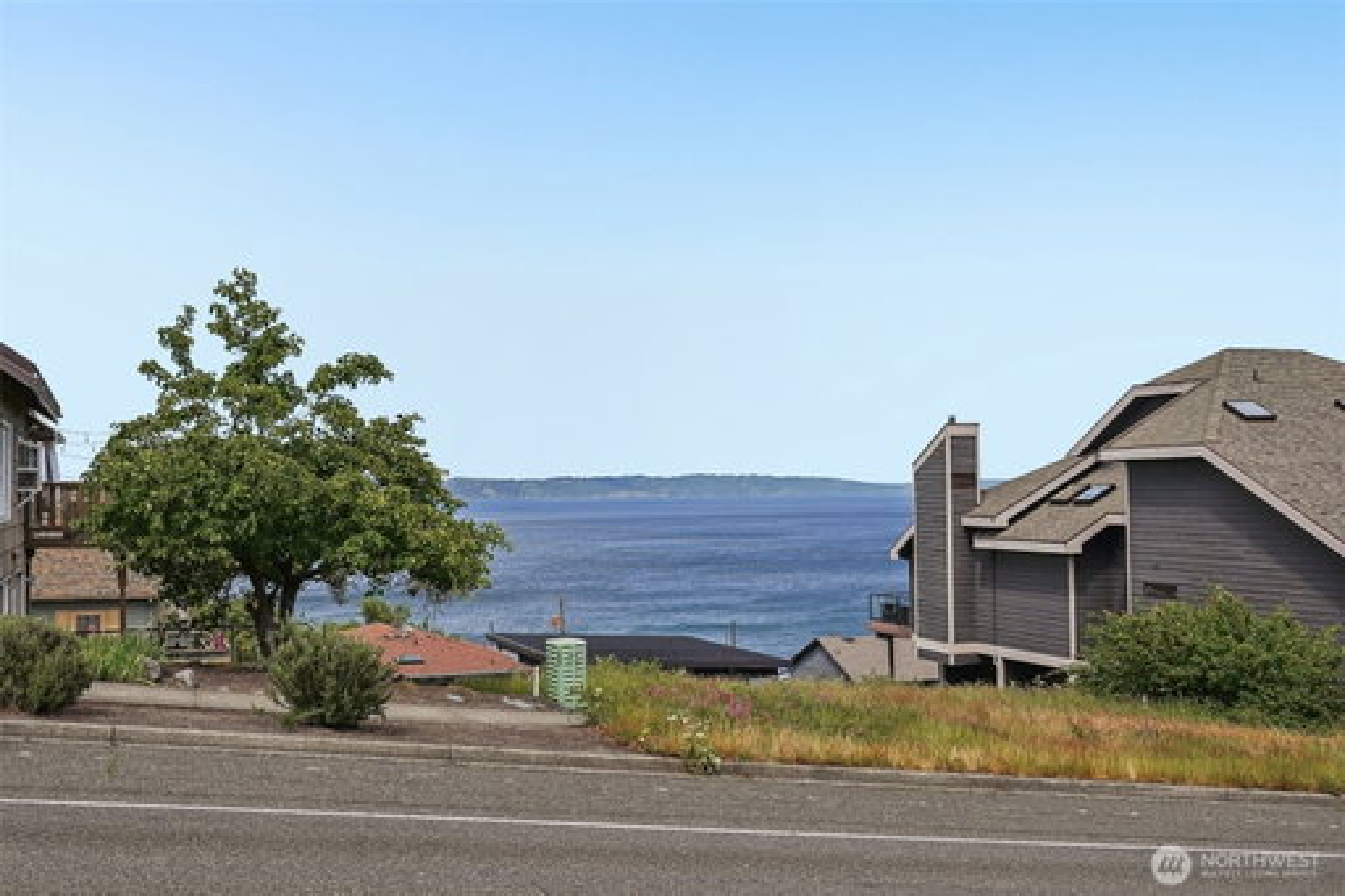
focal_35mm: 42
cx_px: 672
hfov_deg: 46.4
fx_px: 1569
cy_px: 448
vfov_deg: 31.9
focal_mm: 28
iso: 100
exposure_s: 1/500
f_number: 8
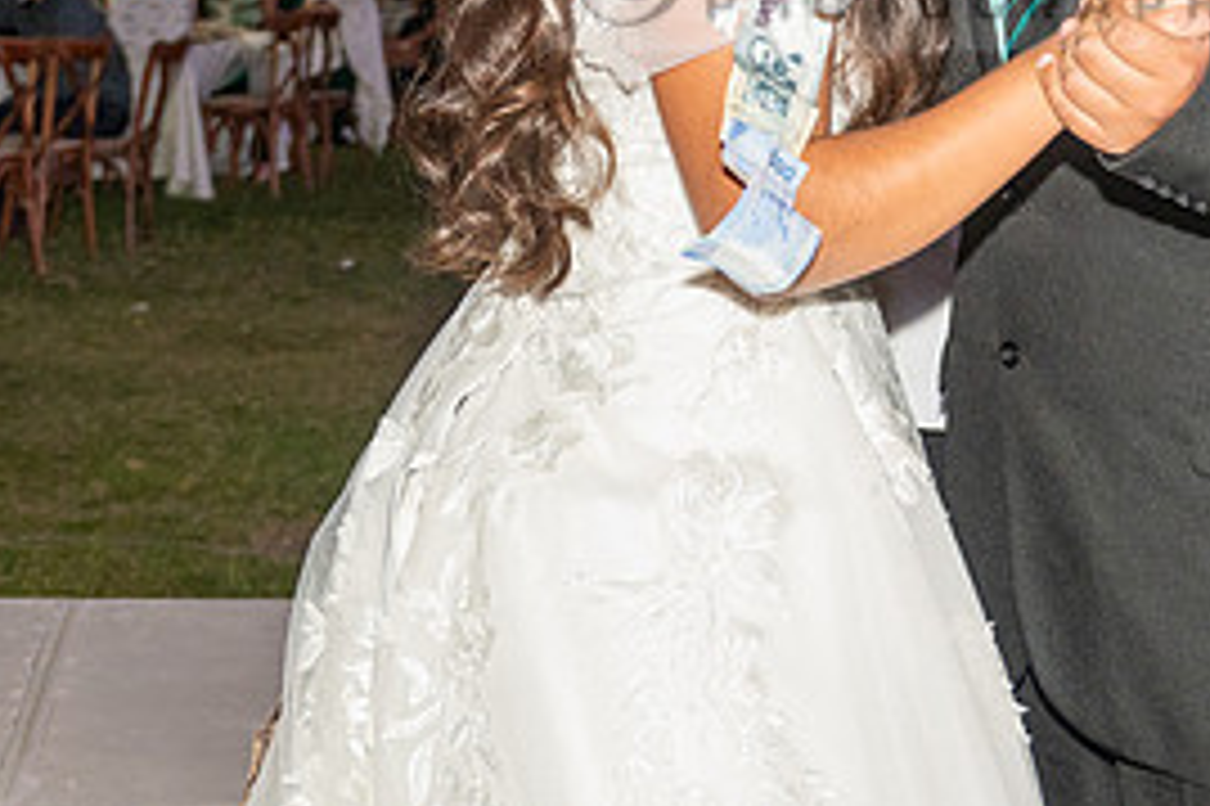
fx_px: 3191
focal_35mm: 95
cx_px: 931
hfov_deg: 21.3
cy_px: -56
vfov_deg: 14.1
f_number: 5.3
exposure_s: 1/200
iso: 2000
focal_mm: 44
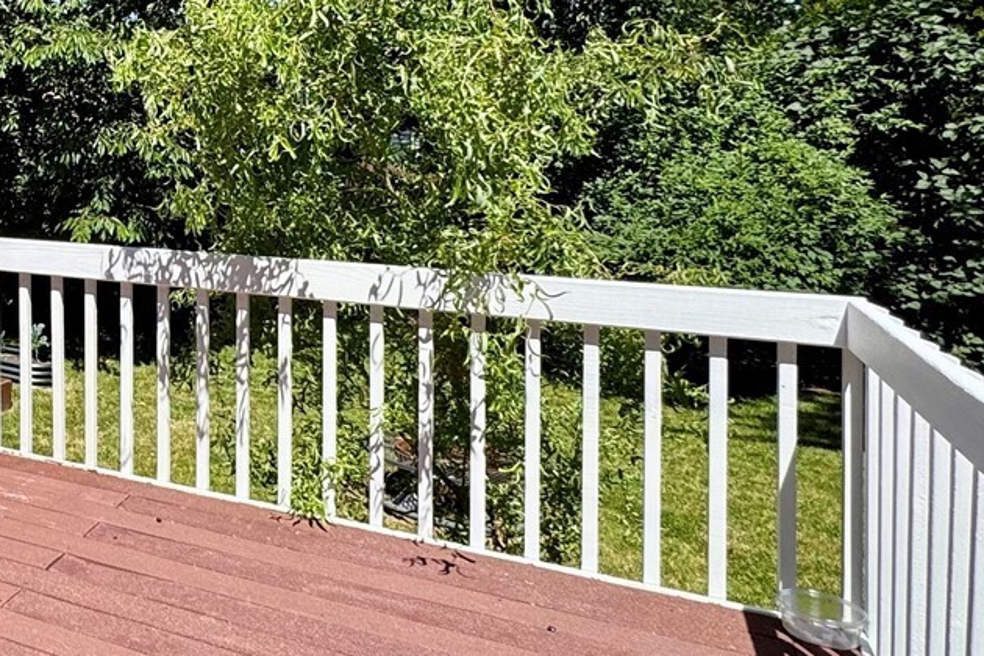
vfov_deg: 35.0
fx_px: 1011
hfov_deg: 40.8
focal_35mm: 37
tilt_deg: -3.3
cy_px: 145
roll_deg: +1.4
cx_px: -117
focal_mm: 2.22
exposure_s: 1/1536
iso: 40
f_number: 2.2
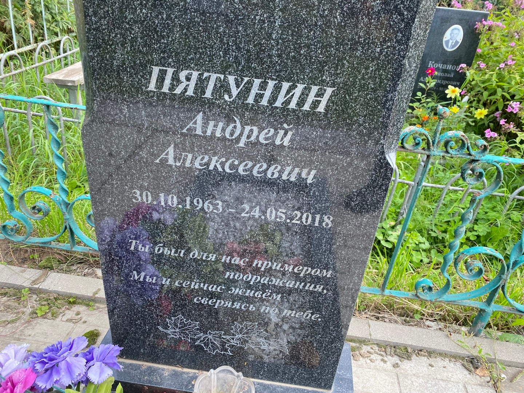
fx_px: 394
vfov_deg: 53.1
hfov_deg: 67.3
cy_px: 196
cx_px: 262
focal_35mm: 26
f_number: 1.8
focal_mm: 4.25
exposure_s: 1/374
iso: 32
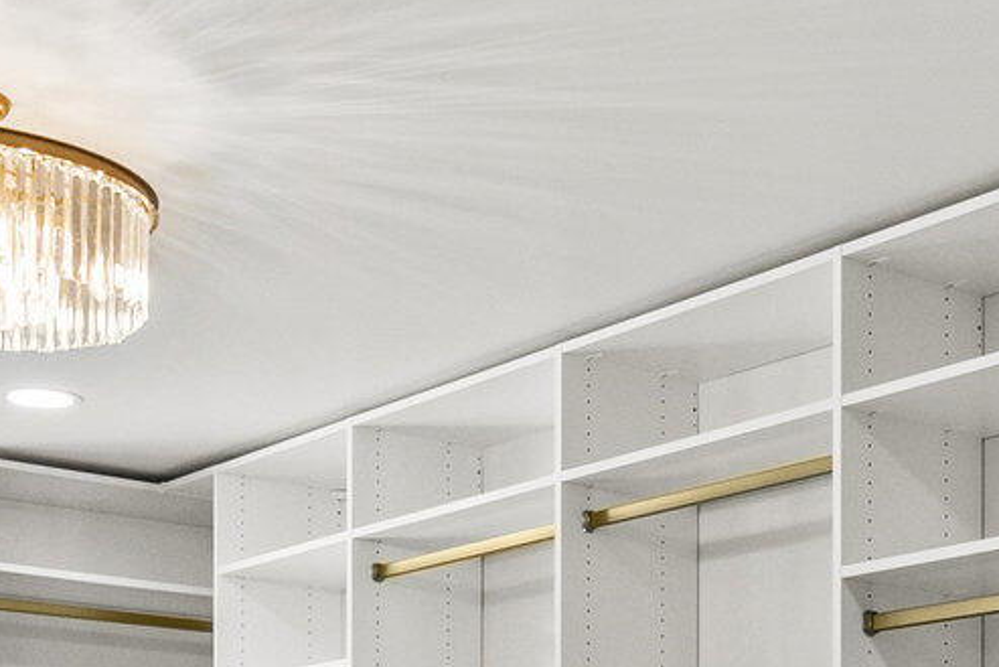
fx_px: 2026
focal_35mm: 73
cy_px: 953
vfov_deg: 17.1
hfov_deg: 27.5
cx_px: 681
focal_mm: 18
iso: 2000
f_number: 8
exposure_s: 1/50
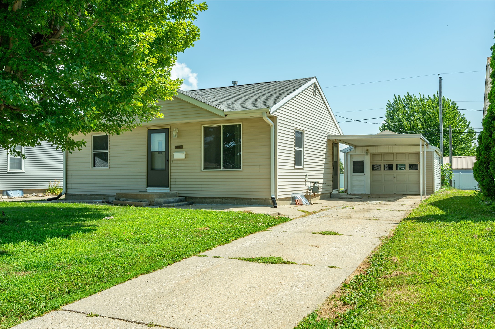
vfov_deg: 43.5
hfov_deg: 62.0
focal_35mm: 30
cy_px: 164
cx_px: 248
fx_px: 412
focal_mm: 30
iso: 250
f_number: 9
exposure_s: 1/500
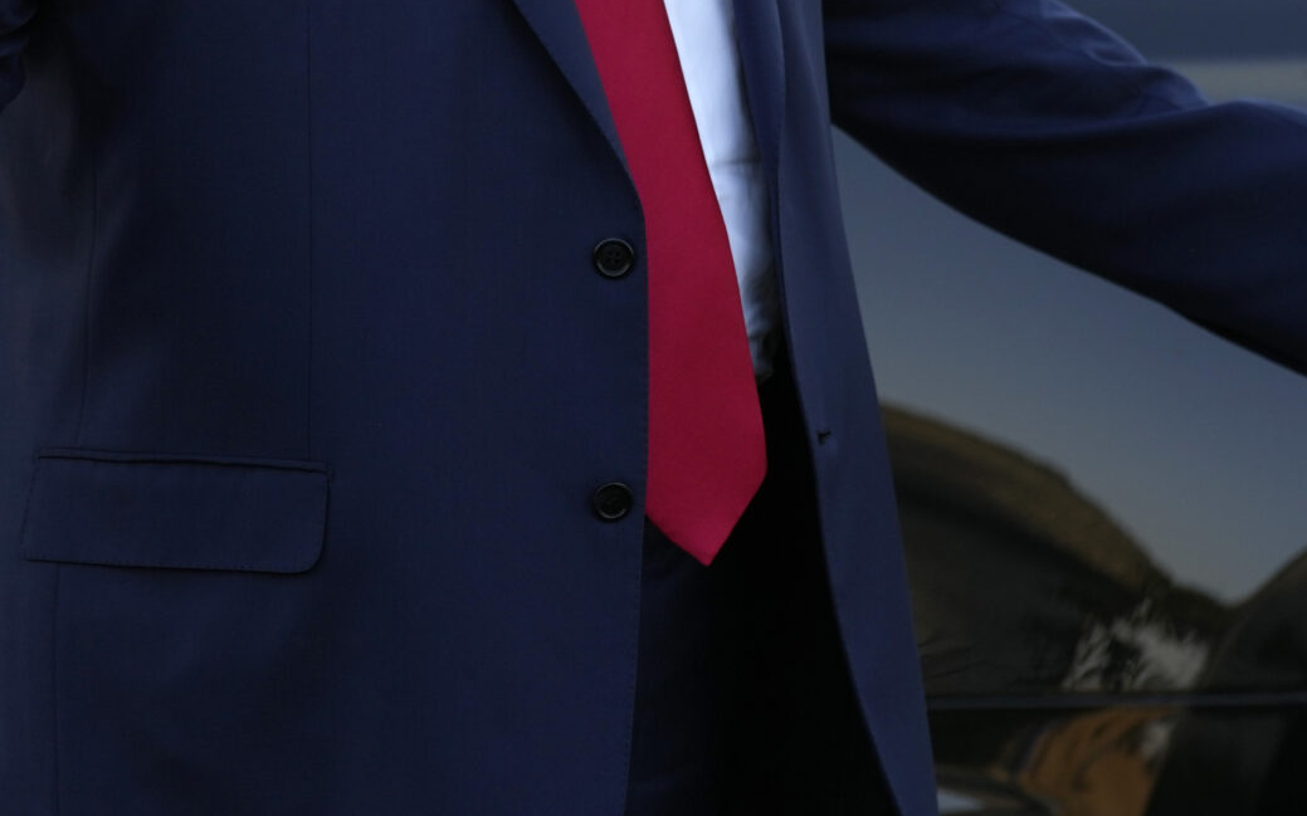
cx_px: 513
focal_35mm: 309
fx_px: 11005
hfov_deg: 6.8
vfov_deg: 4.2
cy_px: -108
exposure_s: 1/640
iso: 400
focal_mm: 123
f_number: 4
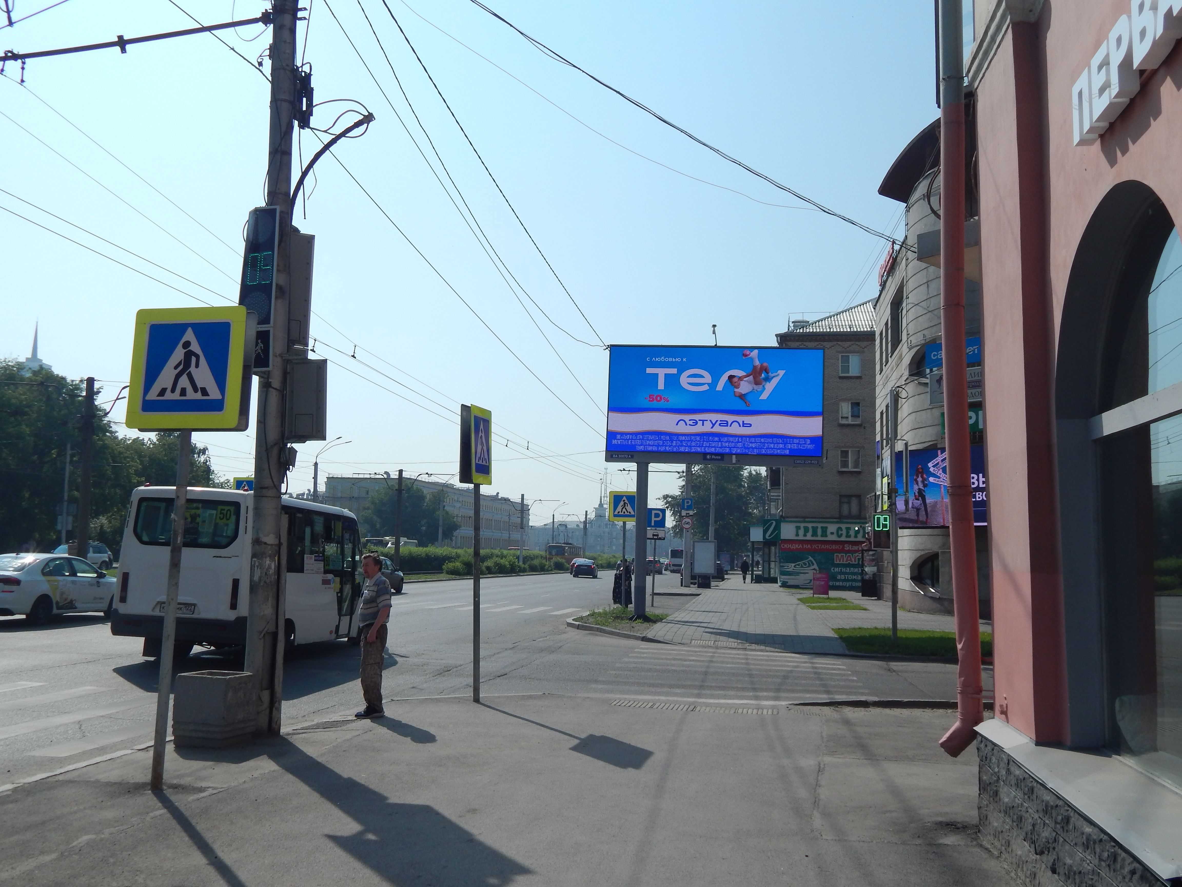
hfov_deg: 58.4
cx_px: 591
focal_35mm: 31
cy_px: 444
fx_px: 1059
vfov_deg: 45.4
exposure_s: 1/800
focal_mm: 5.6
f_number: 6.5
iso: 125
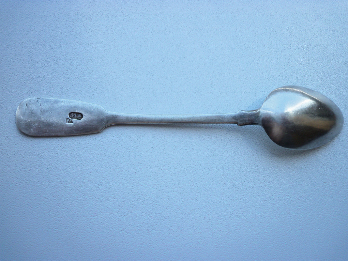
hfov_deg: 54.0
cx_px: 174
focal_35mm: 34
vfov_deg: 41.8
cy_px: 130
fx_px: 342
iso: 80
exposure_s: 1/320
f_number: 2.9
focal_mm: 5.7
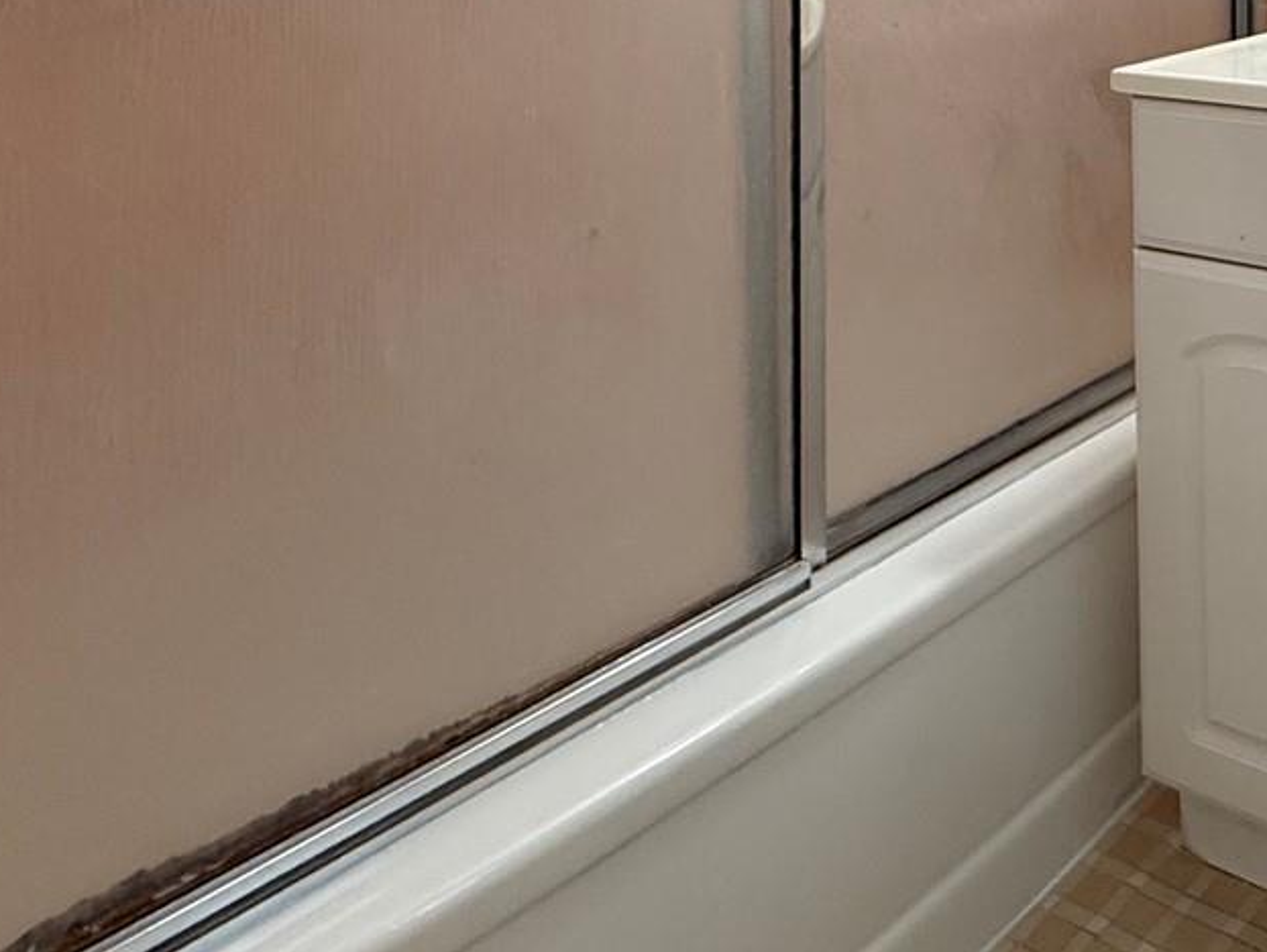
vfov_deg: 33.6
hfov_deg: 41.6
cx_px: 1371
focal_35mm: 36
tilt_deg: -0.5
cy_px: -139
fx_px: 1318
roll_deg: +0.2
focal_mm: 2.22
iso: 200
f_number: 2.2
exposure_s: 1/120
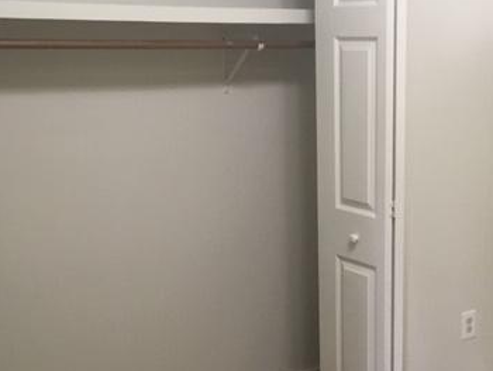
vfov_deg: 27.5
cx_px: 380
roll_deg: +0.2
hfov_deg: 35.2
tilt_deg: -11.1
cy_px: 220
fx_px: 755
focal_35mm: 53
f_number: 2.2
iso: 125
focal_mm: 4.15
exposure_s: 1/30
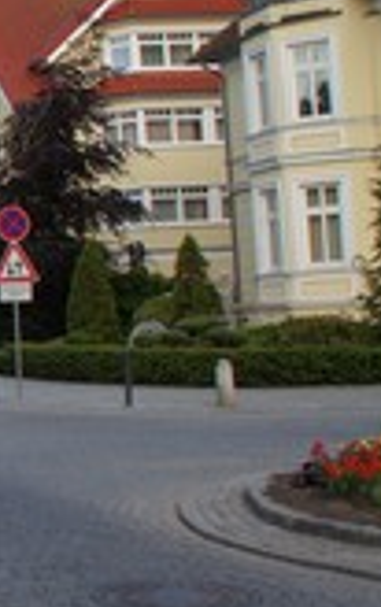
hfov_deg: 13.9
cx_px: -425
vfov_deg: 26.7
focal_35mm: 77
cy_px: 265
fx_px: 1275
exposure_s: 1/100
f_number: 6.3
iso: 100
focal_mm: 18
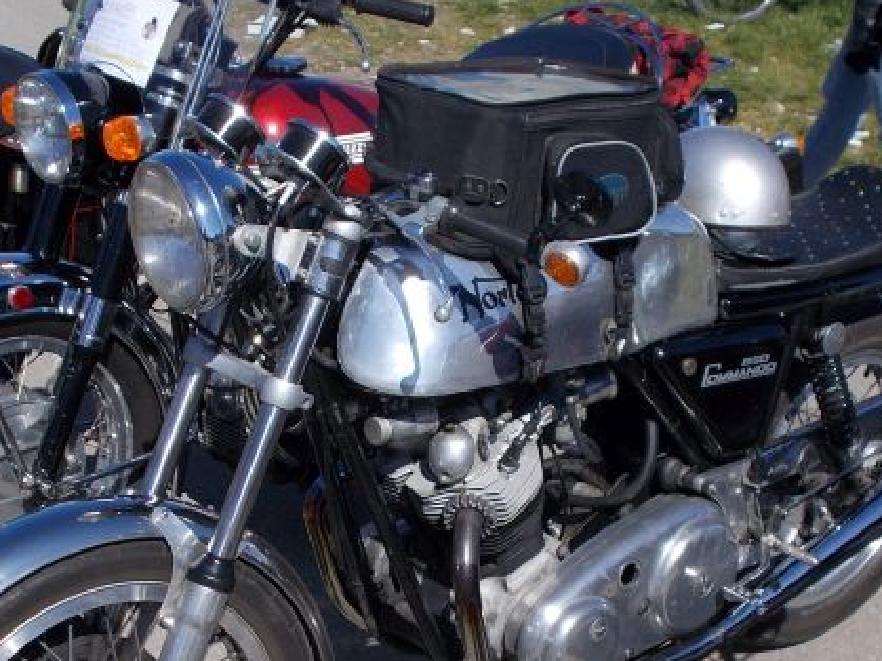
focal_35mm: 67
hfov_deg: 29.0
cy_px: 560
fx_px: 1707
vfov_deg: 21.6
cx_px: 404
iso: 80
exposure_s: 1/160
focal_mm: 6.9
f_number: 9.8
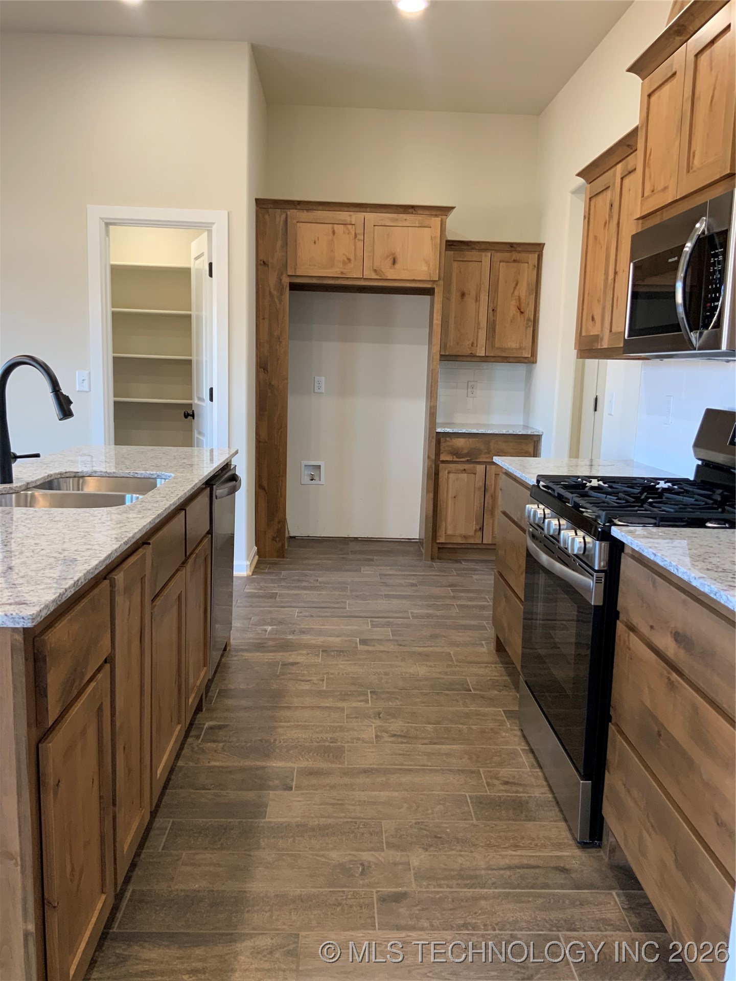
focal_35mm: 29
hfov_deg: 48.2
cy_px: 490
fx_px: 822
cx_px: 368
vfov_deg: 61.7
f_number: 1.8
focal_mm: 3
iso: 64
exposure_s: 1/60
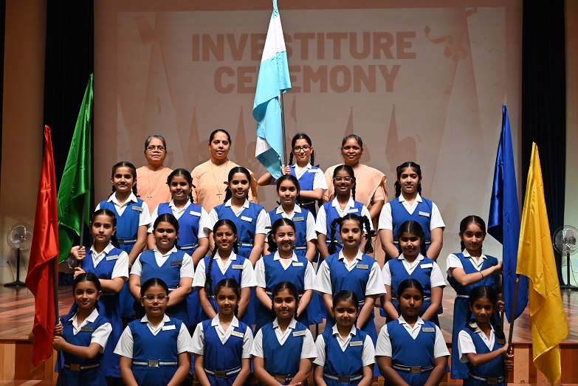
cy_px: 193
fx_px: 819
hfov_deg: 38.9
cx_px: 289
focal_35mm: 51
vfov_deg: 26.5
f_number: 5.6
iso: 2500
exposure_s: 1/125
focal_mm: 51
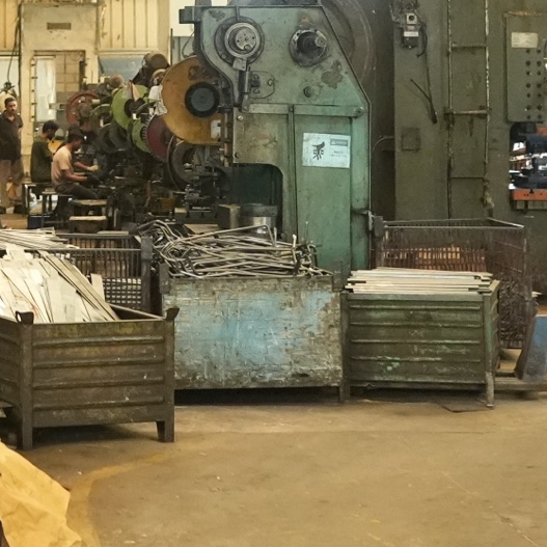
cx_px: -66
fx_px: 2020
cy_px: 7
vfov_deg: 15.2
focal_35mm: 113
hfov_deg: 15.0
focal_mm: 35
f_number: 2.2
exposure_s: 1/100
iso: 12800
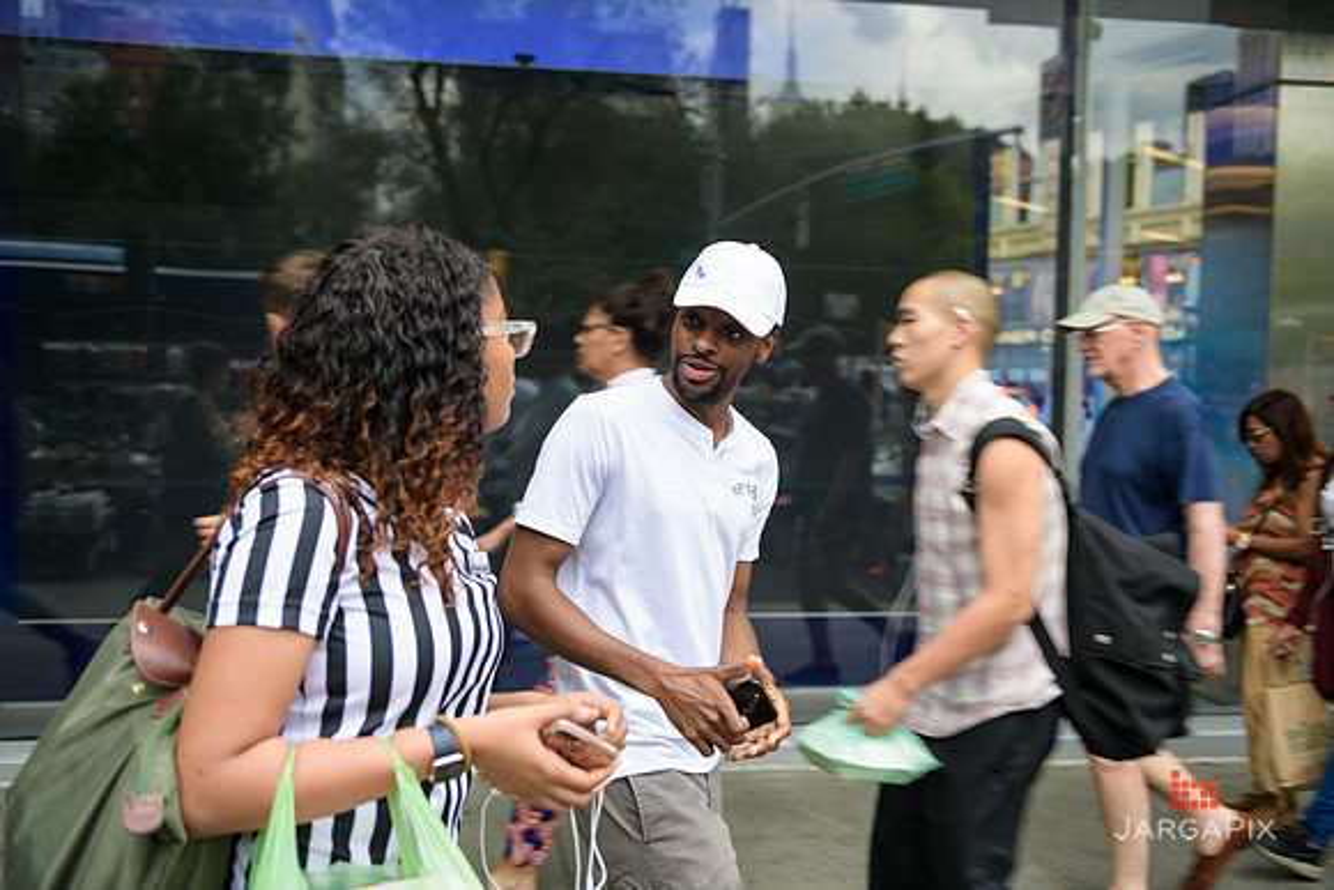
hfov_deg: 53.1
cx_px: 667
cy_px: 445
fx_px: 1334
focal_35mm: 36
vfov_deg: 36.9
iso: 200
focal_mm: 36
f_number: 3.2
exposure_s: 1/125
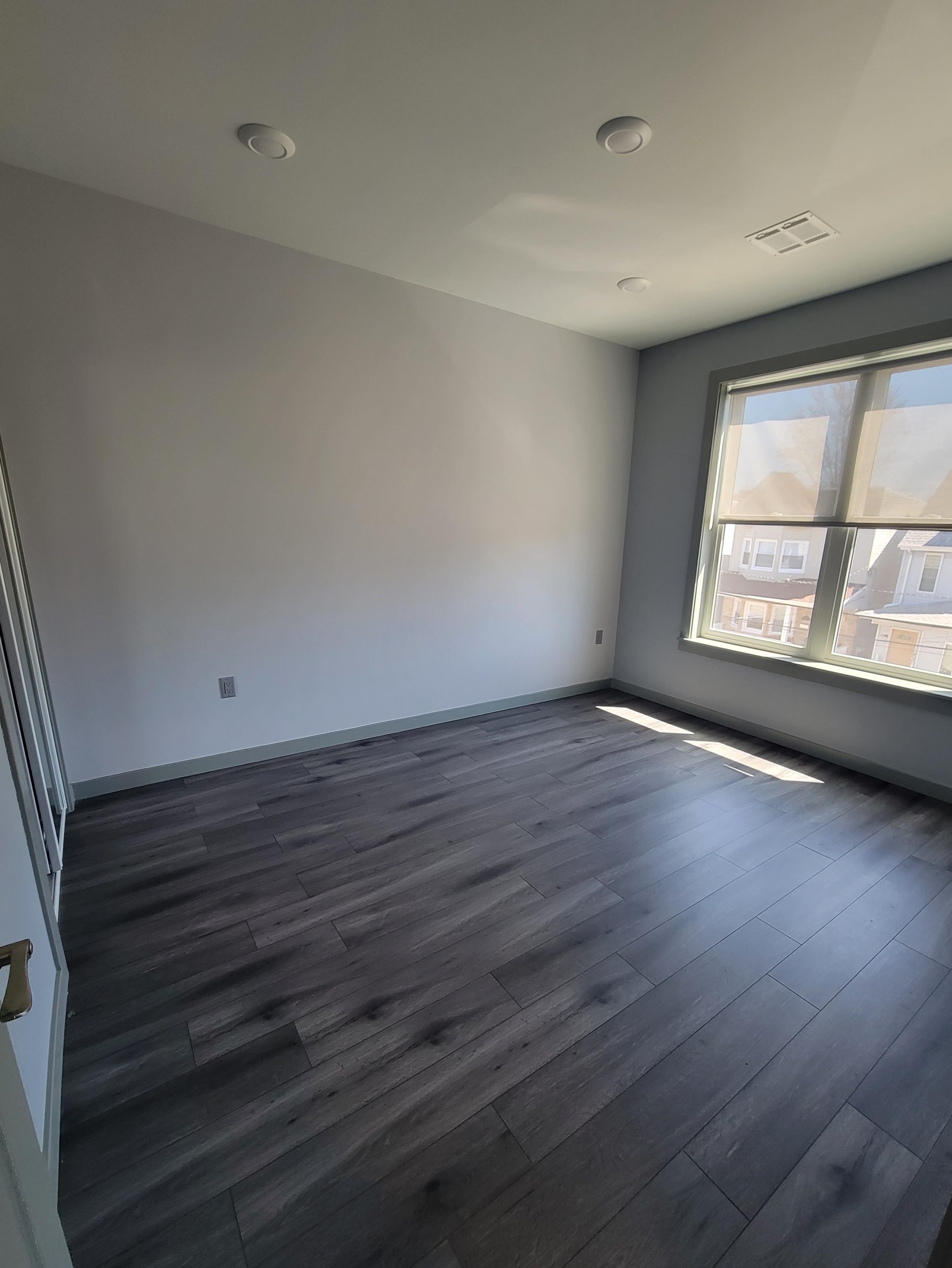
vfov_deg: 101.9
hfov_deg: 85.6
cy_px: 678
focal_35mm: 14
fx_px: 513
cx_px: 507
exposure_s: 1/60
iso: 125
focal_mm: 2.2
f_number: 2.2
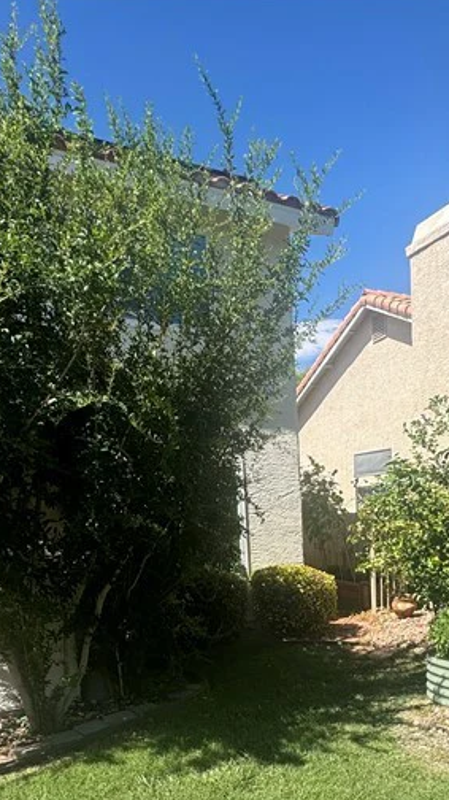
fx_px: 657
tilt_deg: -6.8
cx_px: 363
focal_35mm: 31
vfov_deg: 59.2
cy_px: 603
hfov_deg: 36.4
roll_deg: +1.4
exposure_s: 1/1536
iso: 50
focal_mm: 2.22
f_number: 2.2
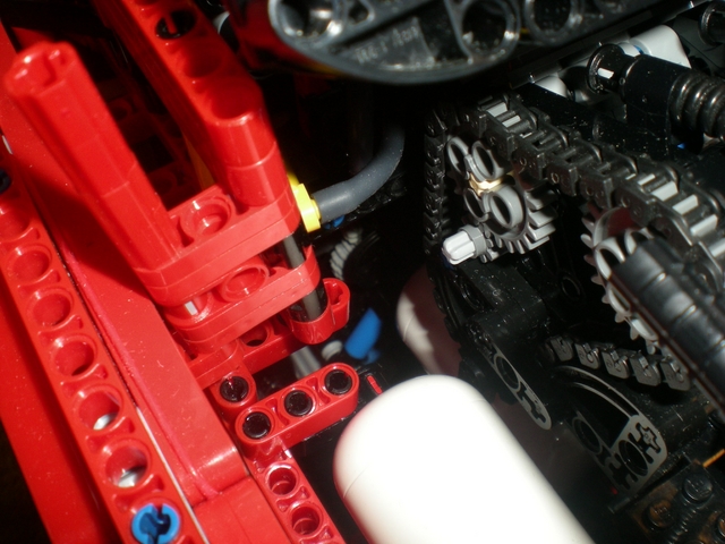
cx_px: 362
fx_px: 796
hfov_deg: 49.0
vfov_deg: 37.7
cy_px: 272
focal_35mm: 38
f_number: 4.6
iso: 100
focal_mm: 6.3
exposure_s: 1/60
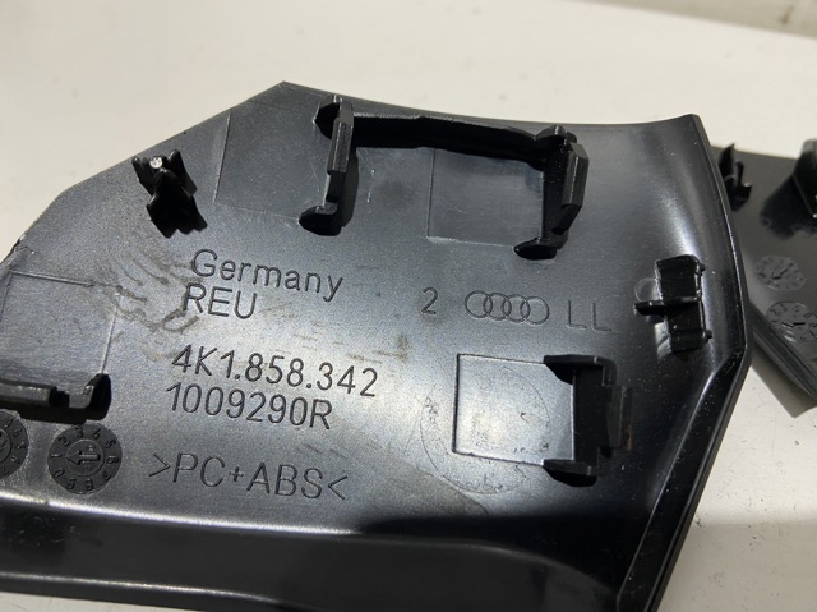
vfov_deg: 54.8
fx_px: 590
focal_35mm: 25
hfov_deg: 69.4
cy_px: 306
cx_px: 408
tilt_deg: -48.0
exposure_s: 1/50
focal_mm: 4.25
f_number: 1.8
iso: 125
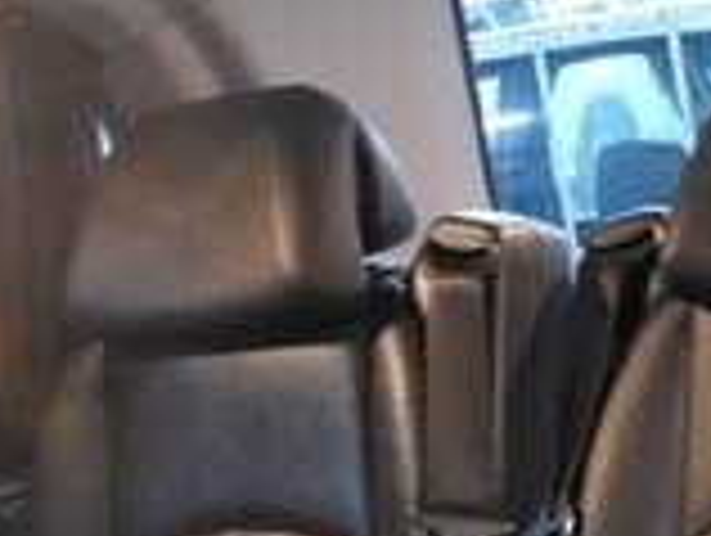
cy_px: 1002
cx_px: 652
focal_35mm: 125
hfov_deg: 15.5
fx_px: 2571
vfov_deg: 11.0
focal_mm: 5.4
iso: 800
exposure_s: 1
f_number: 3.5
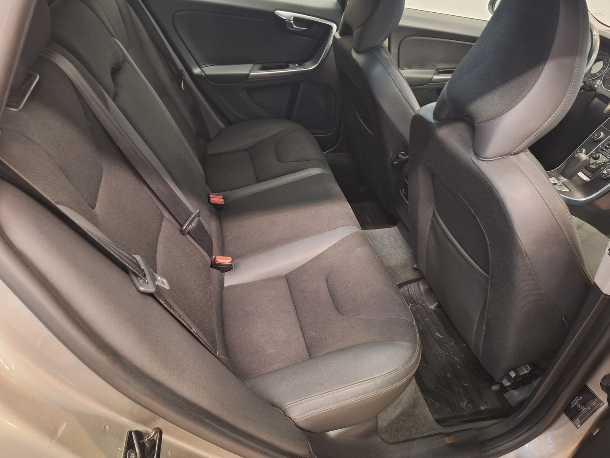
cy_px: 229
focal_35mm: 23
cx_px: 305
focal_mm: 5.54
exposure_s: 1/20
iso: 400
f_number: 1.8
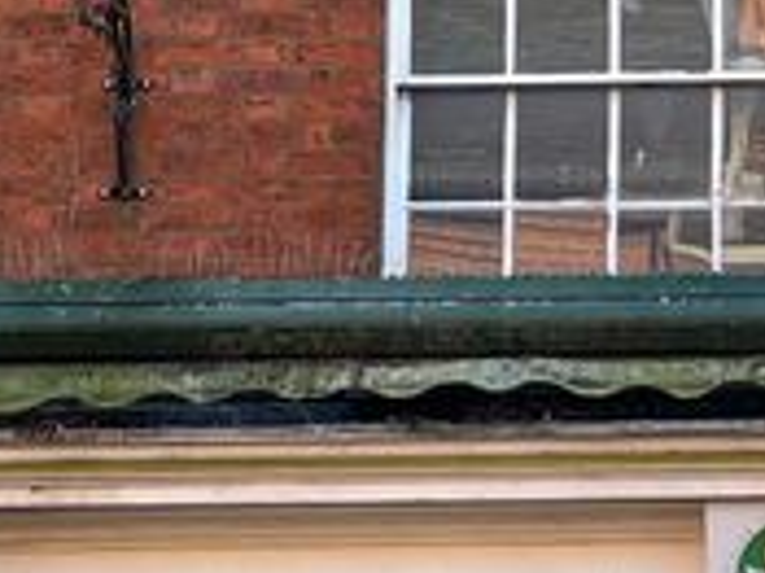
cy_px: 317
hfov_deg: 11.3
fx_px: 3644
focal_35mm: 165
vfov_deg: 9.0
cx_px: 1268
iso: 32
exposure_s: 1/191
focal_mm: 4.2
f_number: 1.6
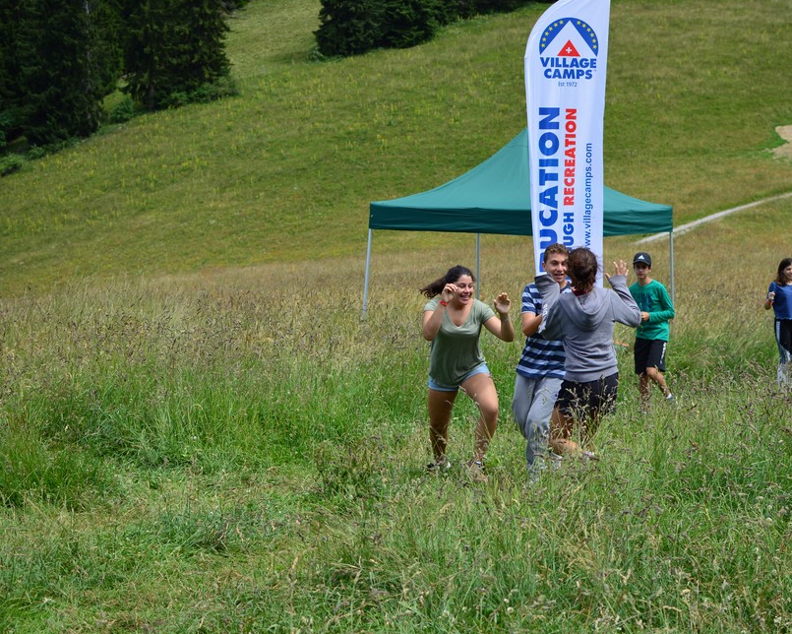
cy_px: 326
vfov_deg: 24.4
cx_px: 440
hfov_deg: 30.2
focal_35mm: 63
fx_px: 1467
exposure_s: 1/2000
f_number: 2.5
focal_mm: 35
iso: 100
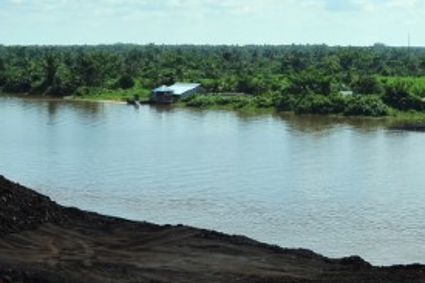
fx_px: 1203
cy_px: 252
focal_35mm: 102
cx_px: 181
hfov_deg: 20.0
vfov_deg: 13.3
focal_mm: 35
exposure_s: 1/400
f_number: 9
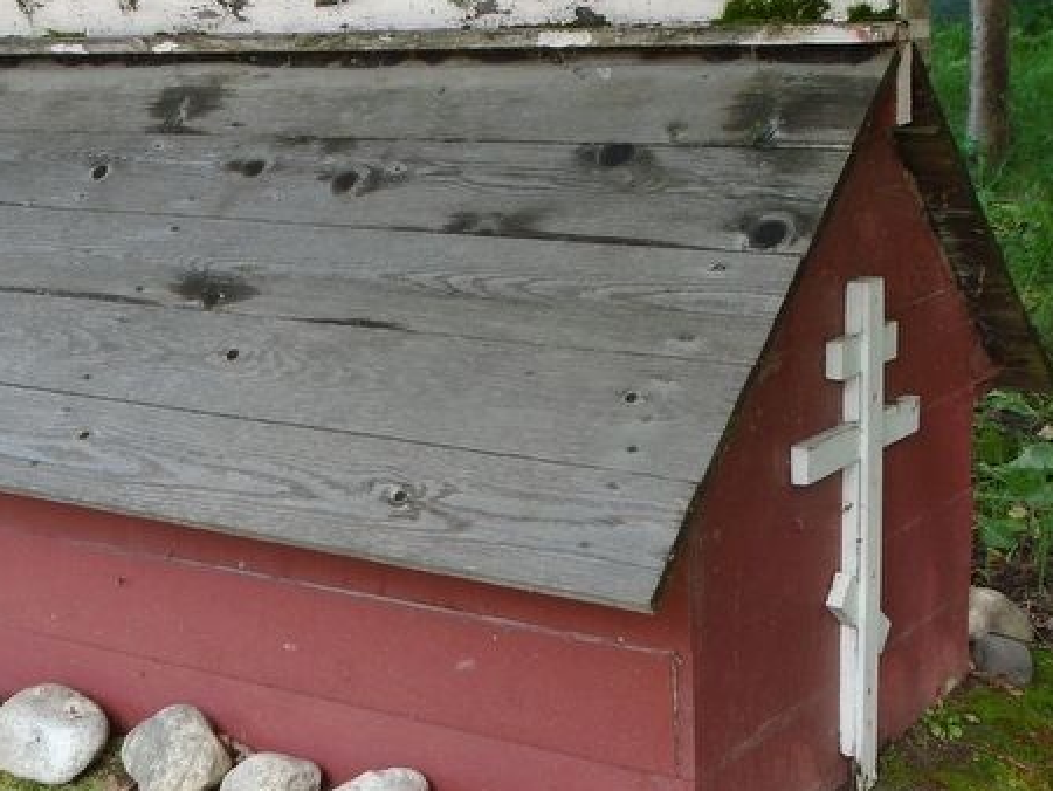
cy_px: 491
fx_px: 1948
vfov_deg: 22.9
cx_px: 426
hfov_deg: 30.2
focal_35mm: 64
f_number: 3.8
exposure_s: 1/40
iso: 100
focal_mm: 6.4
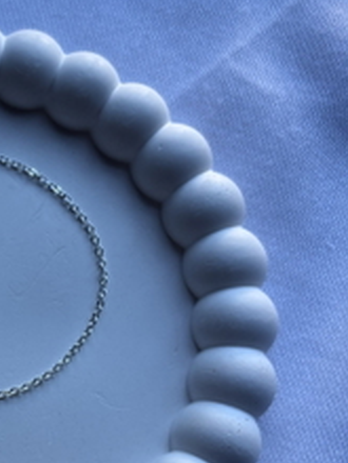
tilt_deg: -76.5
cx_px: -57
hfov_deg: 21.8
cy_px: 348
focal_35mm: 63
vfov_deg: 30.2
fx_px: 844
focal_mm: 5.96
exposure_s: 1/138
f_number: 1.6
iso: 32
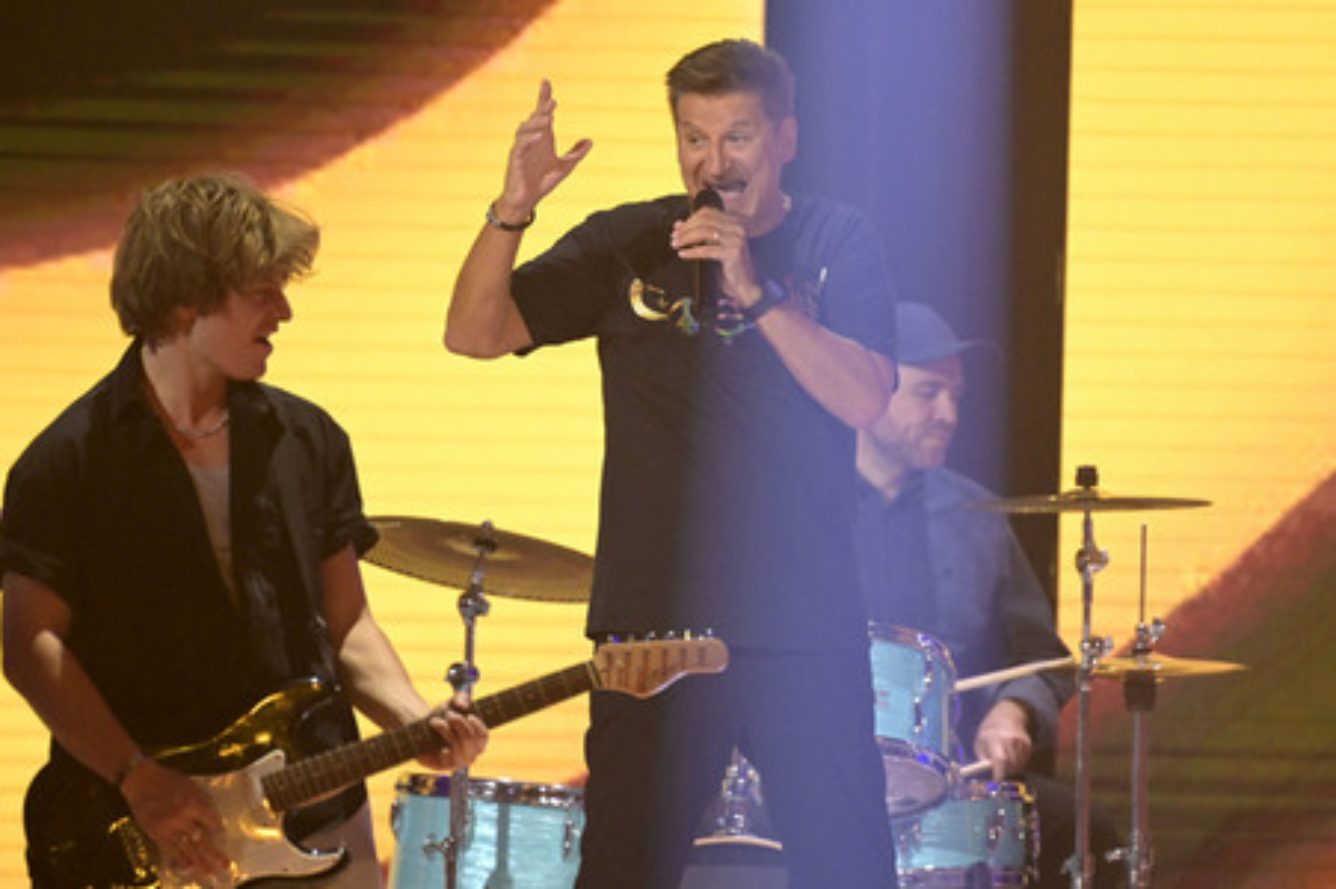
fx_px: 17058
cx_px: 668
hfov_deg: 4.5
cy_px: 444
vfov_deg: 3.0
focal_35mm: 460
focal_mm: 460
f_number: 5.6
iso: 8000
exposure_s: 1/500
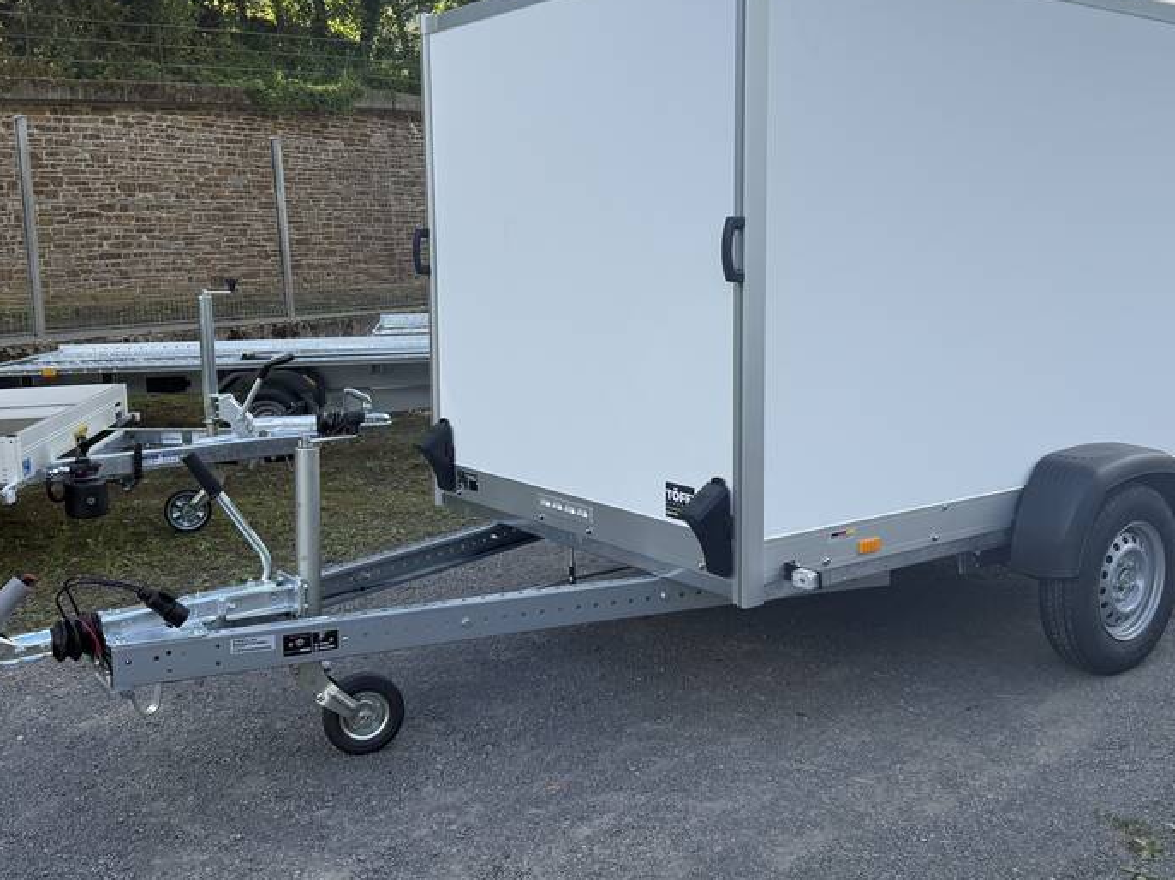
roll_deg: +2.7
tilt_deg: -5.0
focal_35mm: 35
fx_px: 1188
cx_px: 634
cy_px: 373
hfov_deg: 52.6
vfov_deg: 40.6
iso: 100
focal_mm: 6.76
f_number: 1.78
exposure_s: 1/1949
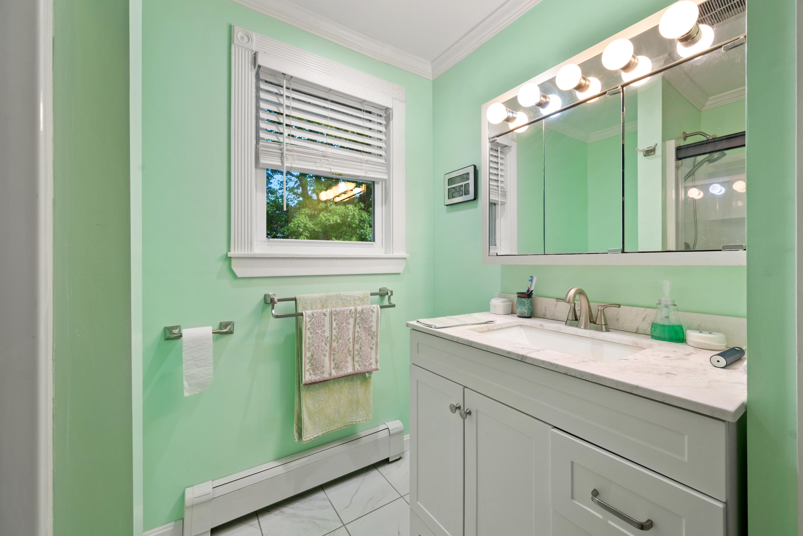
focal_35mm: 14
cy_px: 268
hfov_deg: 104.3
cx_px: 402
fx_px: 312
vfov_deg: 81.2
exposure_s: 1/1.67
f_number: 8
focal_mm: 14
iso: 250
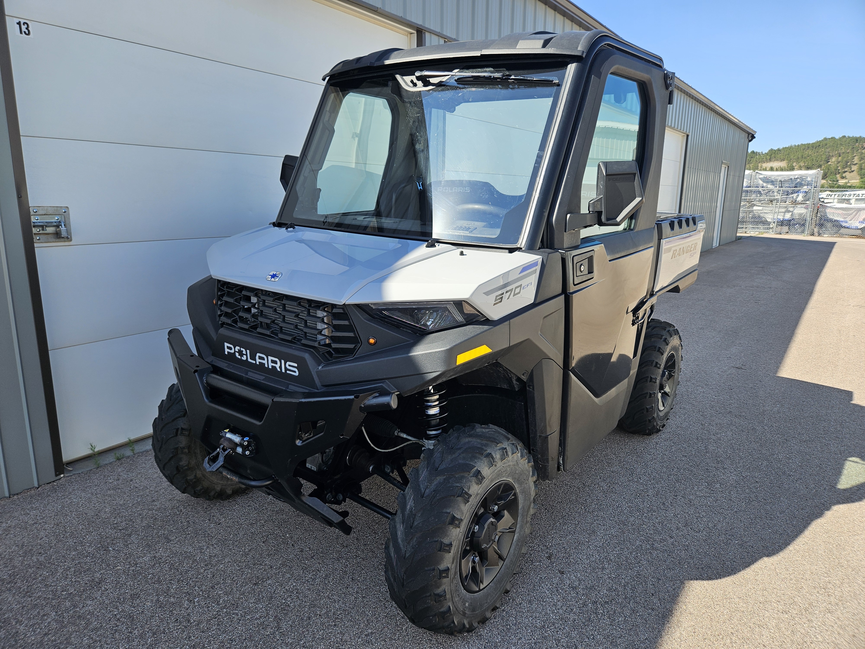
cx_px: 432
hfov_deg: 73.9
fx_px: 575
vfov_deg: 58.9
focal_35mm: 23
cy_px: 324
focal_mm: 5.4
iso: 25
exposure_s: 1/754
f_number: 1.8
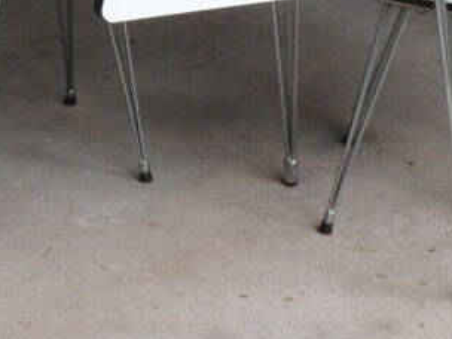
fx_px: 1841
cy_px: 59
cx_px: 138
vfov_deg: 10.5
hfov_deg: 14.0
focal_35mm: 141
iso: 400
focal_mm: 11.86
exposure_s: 1/20
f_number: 4.3
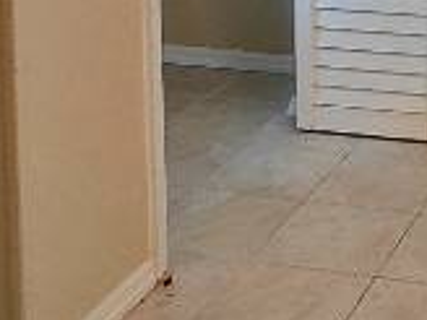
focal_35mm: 83
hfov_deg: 21.5
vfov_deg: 16.1
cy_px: -173
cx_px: 542
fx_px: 1024
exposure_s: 1/60.2
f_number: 2.2
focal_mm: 1.64
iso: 100
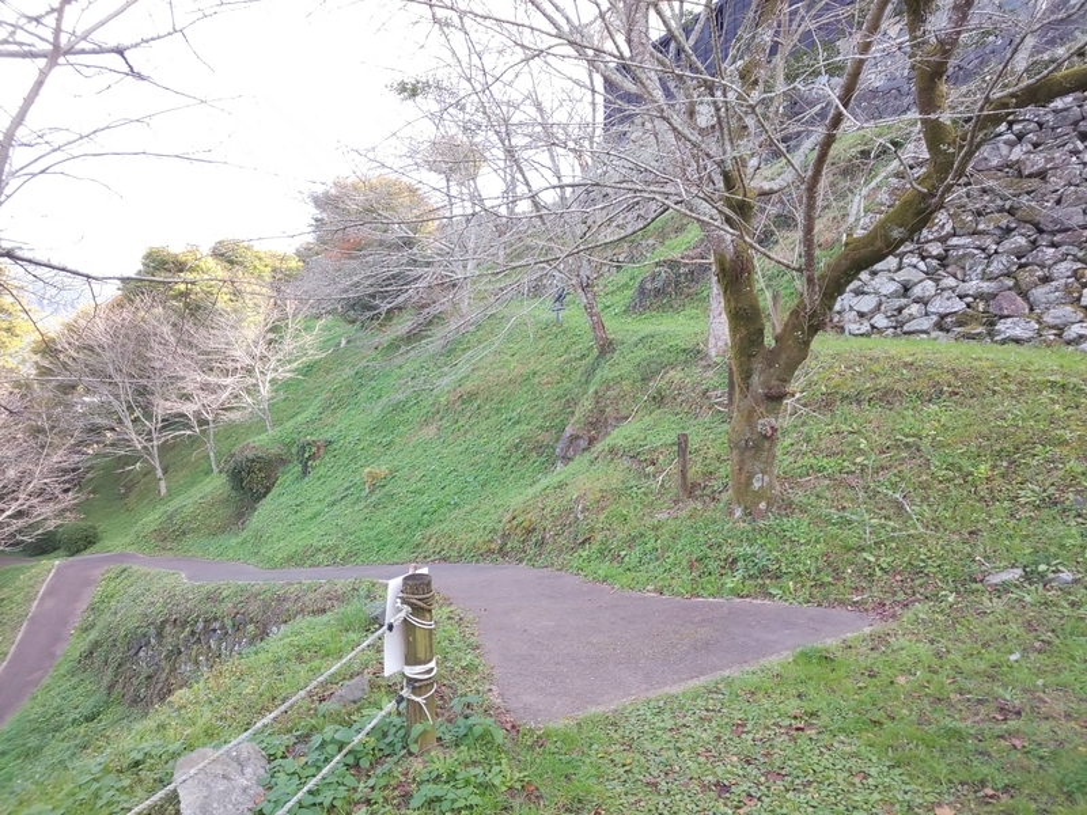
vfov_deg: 66.0
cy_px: 408
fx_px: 628
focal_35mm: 20
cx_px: 544
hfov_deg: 81.7
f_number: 1.94
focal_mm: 3.45
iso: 41
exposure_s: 1/100
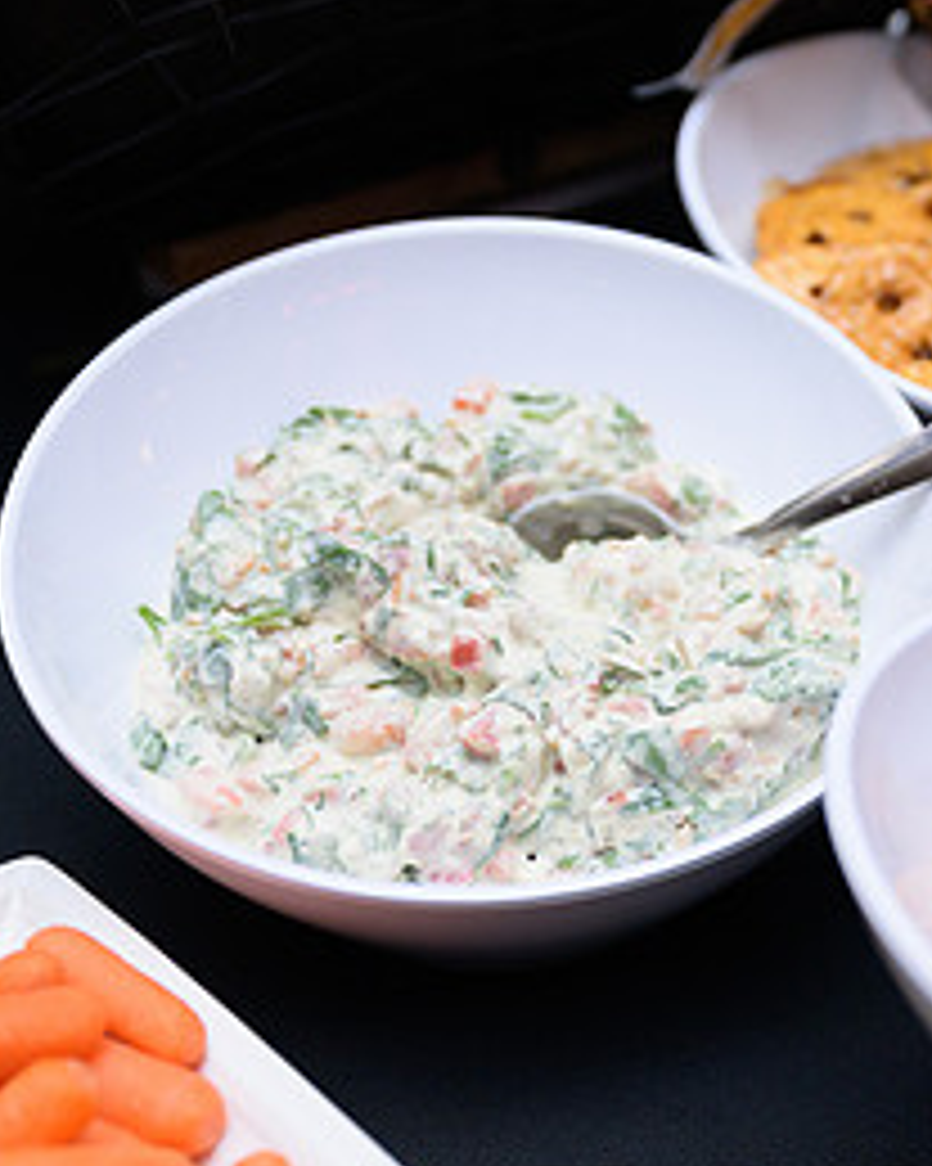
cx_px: 941
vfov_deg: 22.7
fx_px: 2898
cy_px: 425
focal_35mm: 84
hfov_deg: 17.8
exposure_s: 1/160
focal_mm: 40
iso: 640
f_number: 2.8
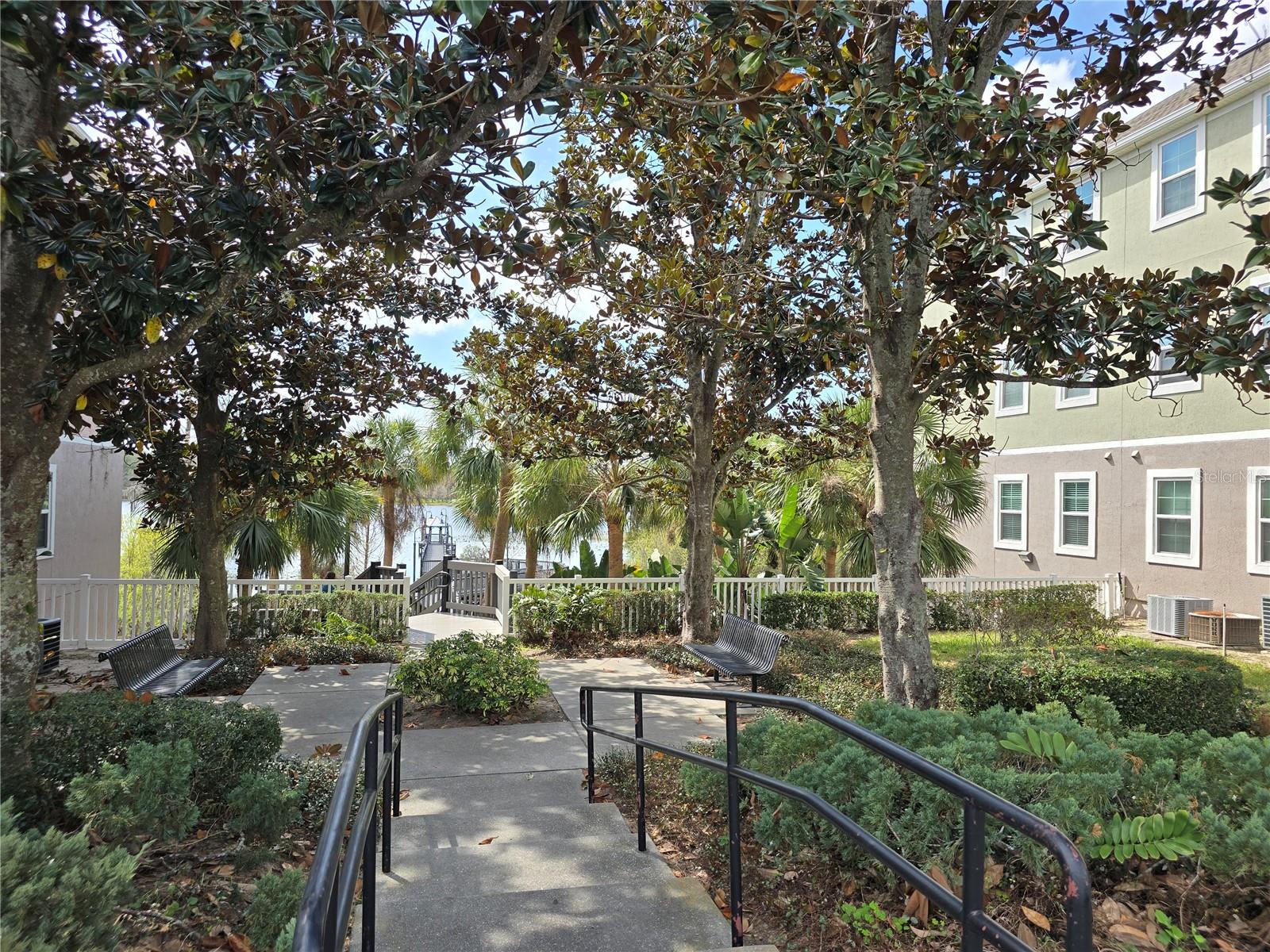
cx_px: 635
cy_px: 476
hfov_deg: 73.9
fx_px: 844
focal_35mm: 23
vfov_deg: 58.9
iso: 12
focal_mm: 6.3
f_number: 1.7
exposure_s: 1/424
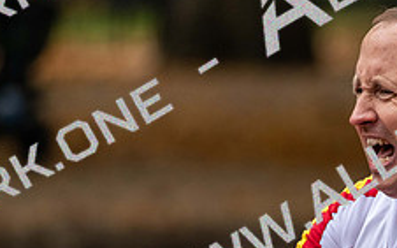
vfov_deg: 1.3
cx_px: 357
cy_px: 314
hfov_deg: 2.0
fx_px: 11301
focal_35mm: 1045
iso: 2200
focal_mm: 400
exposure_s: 1/2500
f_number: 4.5
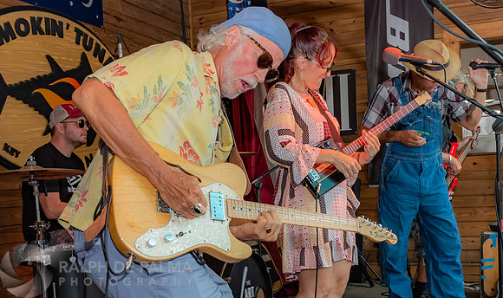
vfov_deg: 24.7
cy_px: 231
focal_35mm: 50
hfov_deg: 41.0
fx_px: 673
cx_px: 238
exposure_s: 1/160
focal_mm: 28
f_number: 5.6
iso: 800
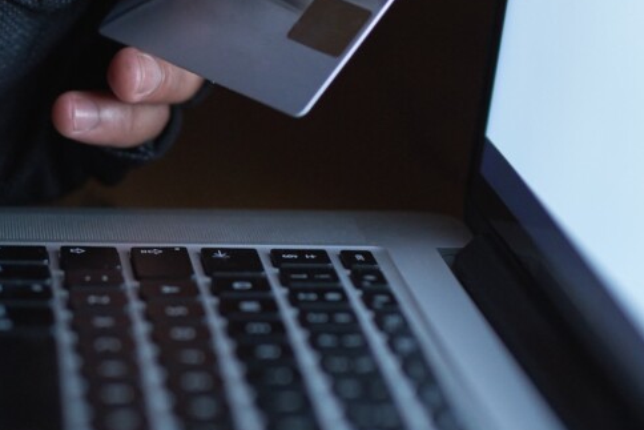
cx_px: 77
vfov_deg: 8.9
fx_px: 2773
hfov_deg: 13.1
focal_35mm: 155
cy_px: 178
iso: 2500
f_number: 1.8
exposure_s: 1/125
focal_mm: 50
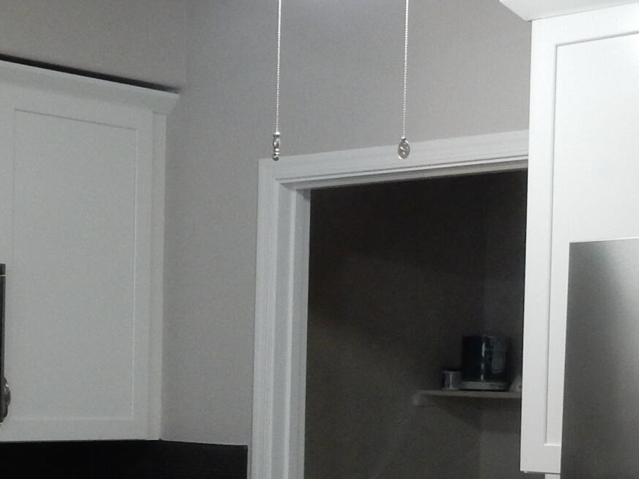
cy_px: 453
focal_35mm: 86
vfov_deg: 16.9
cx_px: 266
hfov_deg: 22.7
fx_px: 1588
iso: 400
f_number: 3.7
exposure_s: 1/15
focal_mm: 4.5
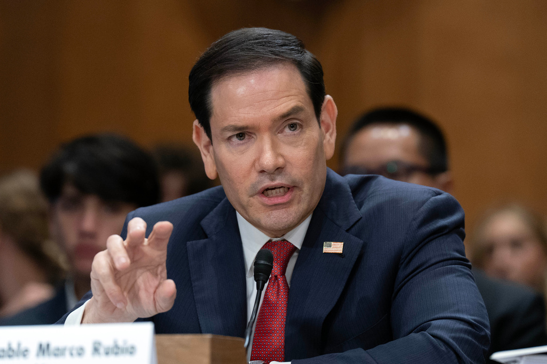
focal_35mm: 200
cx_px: 274
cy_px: 182
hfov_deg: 10.3
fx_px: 3038
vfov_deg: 6.9
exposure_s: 1/320
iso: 2500
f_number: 3.2
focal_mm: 200
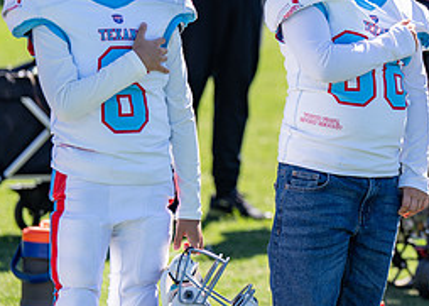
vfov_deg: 4.5
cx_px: 567
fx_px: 3871
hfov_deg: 6.3
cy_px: 92
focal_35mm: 318
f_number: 2.8
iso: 125
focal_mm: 120
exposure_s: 1/1000
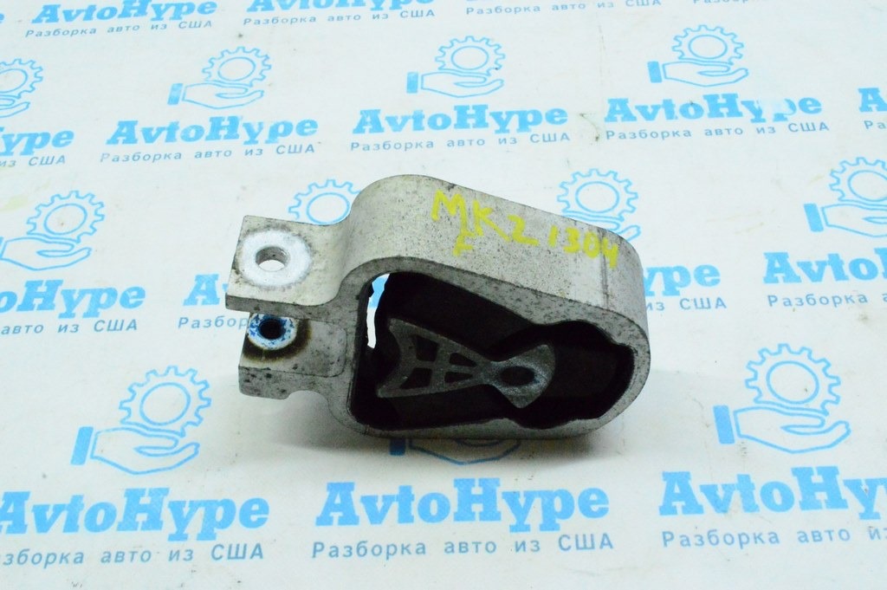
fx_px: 997
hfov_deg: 48.0
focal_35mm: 40
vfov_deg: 33.0
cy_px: 295
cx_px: 444
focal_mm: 27
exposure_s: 1/50
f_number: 25
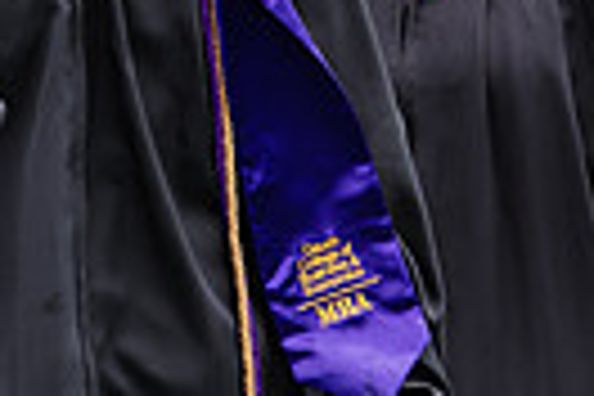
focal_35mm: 834
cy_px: -97
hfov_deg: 2.5
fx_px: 13760
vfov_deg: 1.6
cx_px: 32
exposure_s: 1/640
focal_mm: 190
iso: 400
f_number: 5
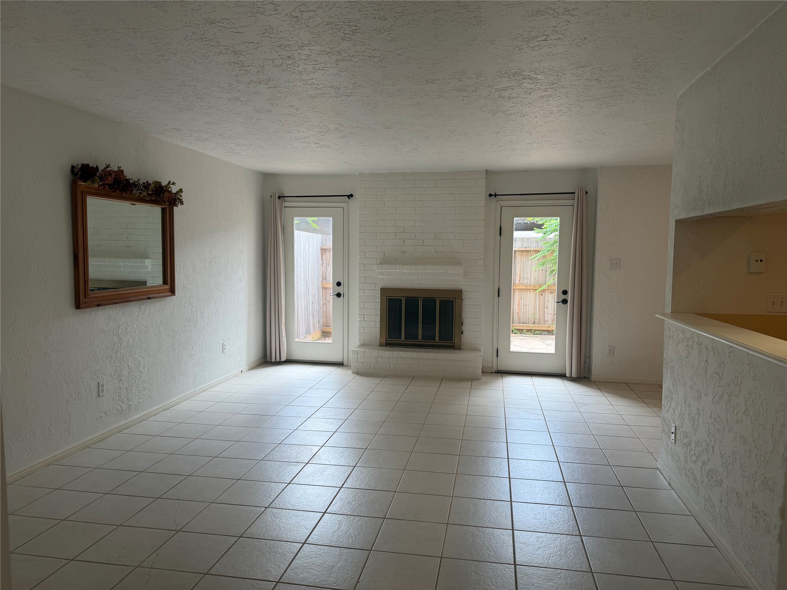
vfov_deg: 56.8
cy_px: 295
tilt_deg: -3.7
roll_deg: -0.1
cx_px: 394
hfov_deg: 71.6
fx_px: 546
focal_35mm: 24
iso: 100
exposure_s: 1/120
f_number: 1.78
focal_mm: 6.76
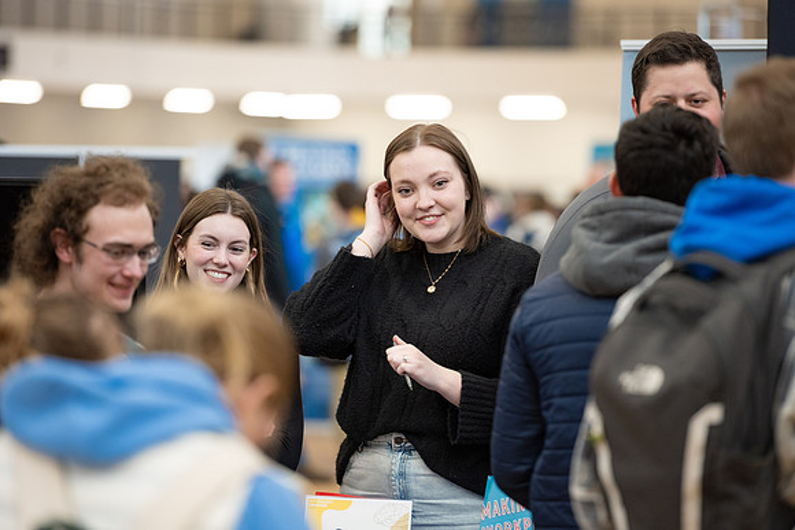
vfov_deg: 6.9
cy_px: 265
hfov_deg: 10.3
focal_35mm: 200
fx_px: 4417
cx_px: 398
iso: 1250
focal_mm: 200
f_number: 3.5
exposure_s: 1/200
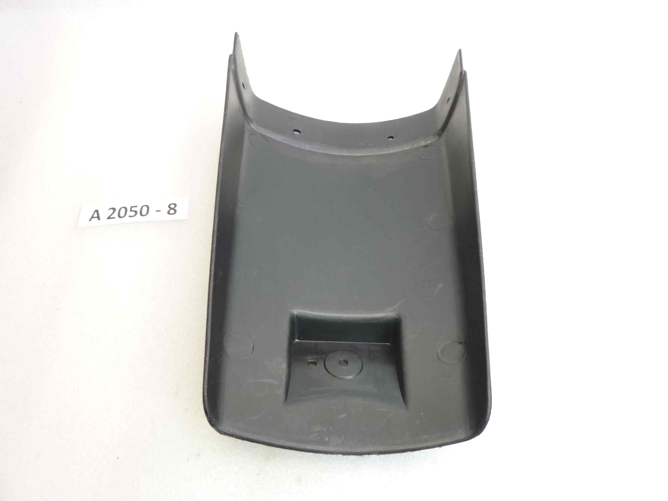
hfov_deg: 69.4
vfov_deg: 54.9
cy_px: 250
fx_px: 482
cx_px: 334
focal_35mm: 25
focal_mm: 4.1
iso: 125
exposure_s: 1/10
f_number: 3.3
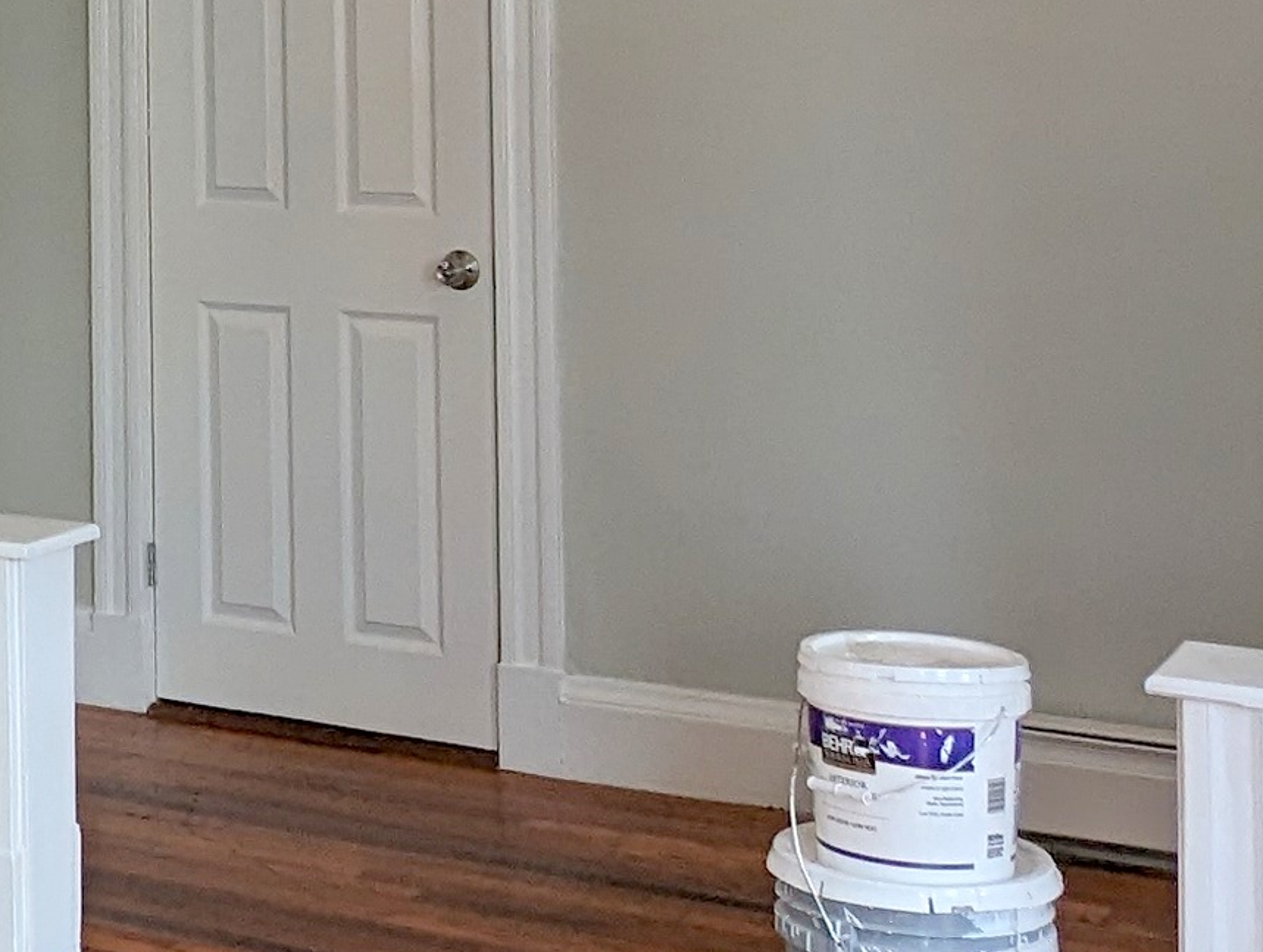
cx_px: -109
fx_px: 2777
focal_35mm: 76
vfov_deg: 18.8
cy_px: -46
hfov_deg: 24.0
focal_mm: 2.35
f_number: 2.2
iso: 51
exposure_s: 1/49.9
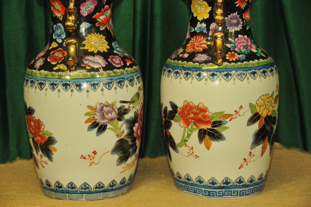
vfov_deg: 16.6
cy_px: 104
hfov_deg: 24.8
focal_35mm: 82
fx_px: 708
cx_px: 156
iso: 1250
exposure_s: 1/60
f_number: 8
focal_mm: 82
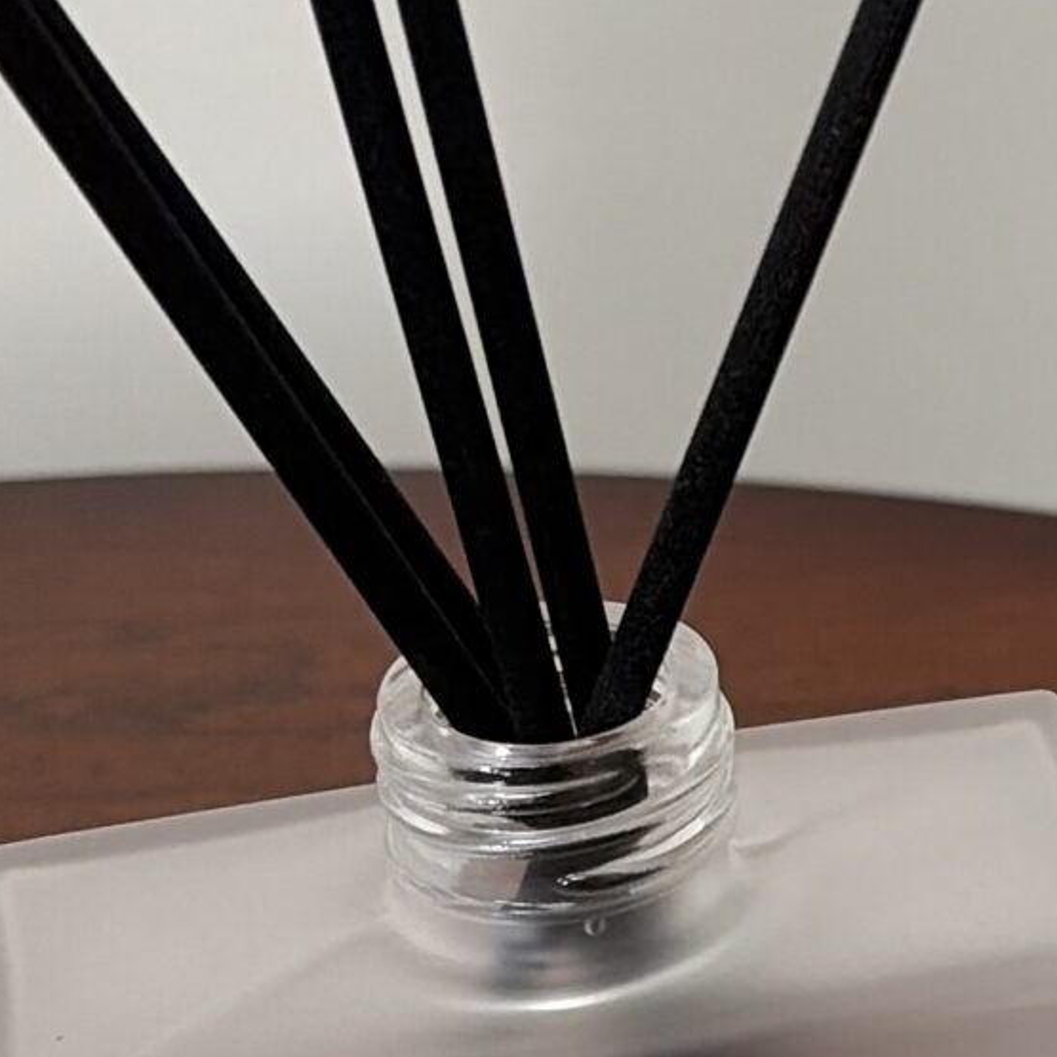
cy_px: 510
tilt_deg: -27.5
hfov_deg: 15.6
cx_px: 1390
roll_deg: -0.6
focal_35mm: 106
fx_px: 3662
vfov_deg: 16.4
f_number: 1.6
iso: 160
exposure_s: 1/60
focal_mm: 5.96
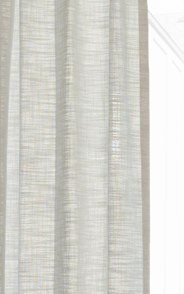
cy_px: 351
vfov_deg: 9.2
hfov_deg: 5.9
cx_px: 50
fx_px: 1796
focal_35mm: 224
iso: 160
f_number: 8
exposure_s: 1/80
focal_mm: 34
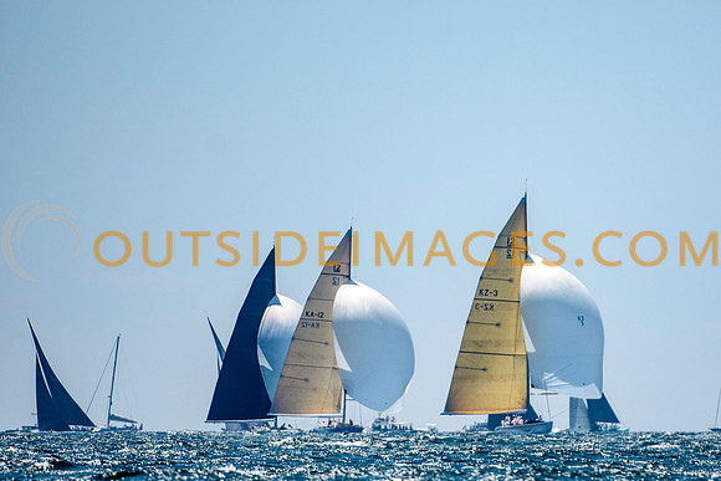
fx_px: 15761
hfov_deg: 2.6
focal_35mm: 787
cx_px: 461
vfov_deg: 1.7
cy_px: 247
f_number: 5
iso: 400
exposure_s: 1/4000
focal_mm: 400
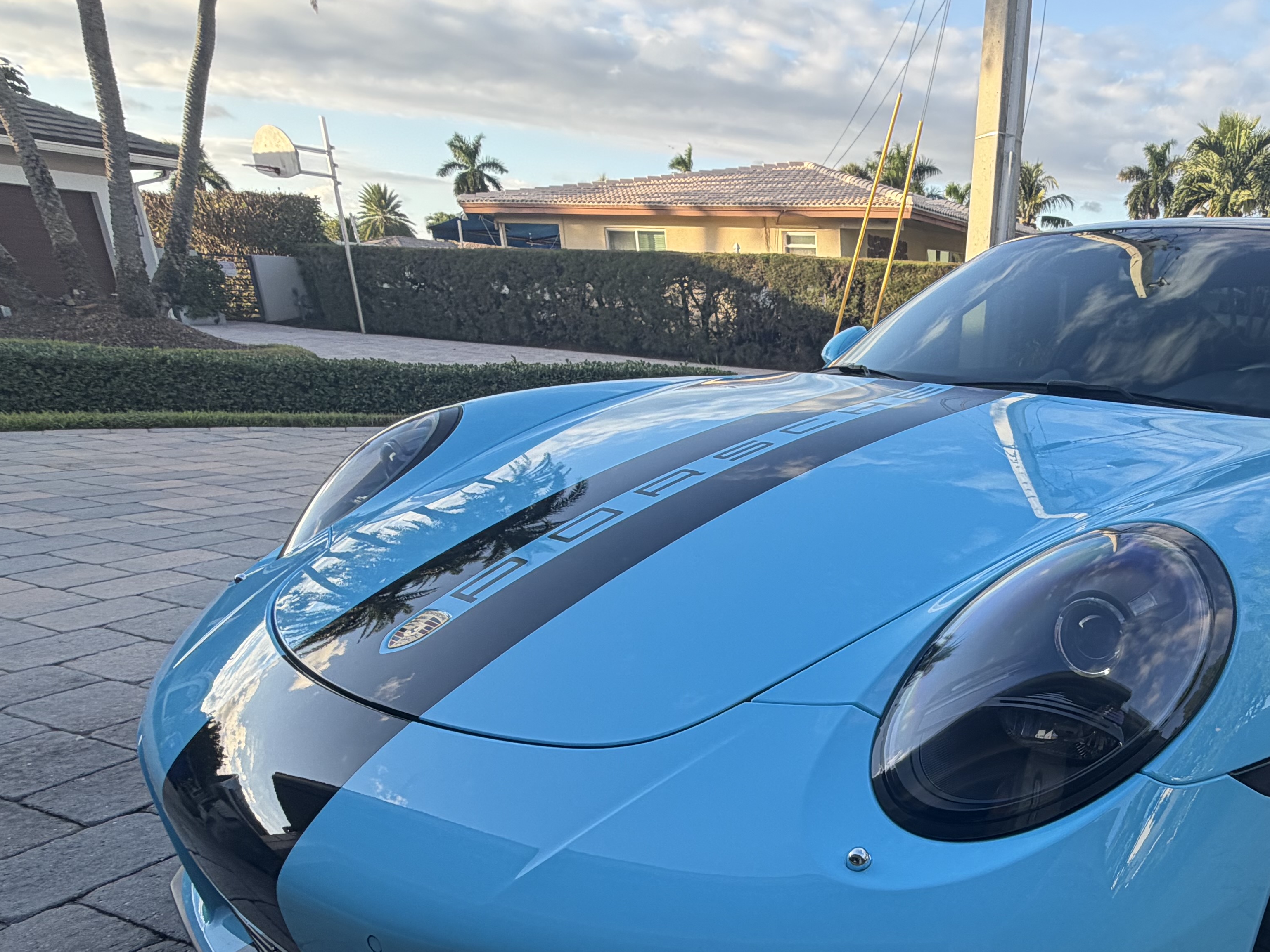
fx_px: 954
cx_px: 990
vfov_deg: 50.8
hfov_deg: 62.4
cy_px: 714
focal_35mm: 26
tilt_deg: -23.3
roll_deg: -4.0
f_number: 2.2
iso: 50
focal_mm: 2.22
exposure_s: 1/301
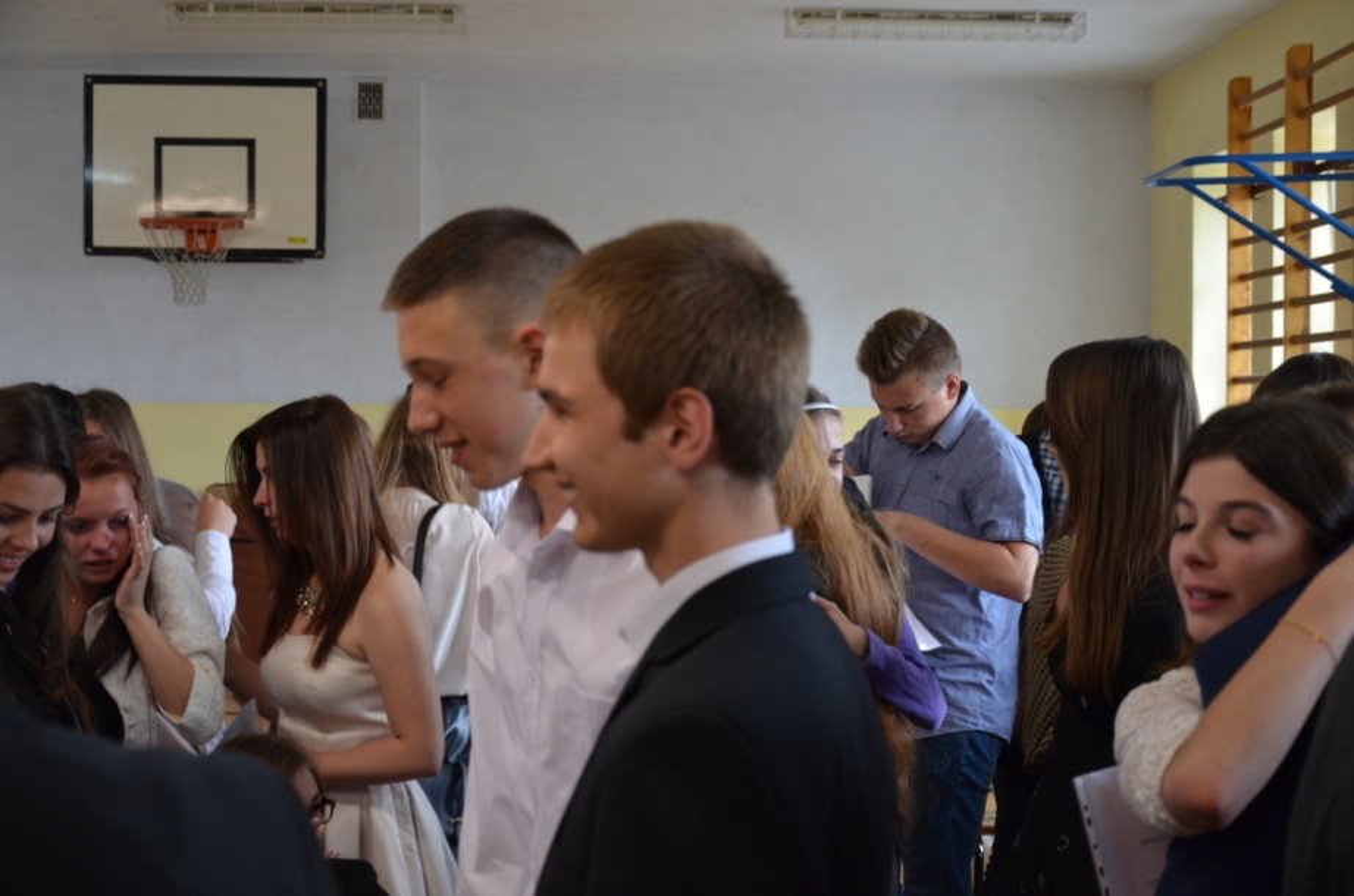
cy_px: 448
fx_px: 2364
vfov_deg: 21.5
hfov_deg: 32.0
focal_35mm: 63
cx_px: 677
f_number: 4.8
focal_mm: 42
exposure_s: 1/60
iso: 800
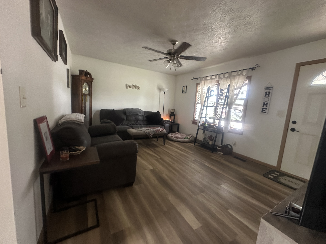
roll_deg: -4.4
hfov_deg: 102.1
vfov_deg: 85.7
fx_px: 132
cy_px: 122
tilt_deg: -7.5
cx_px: 163
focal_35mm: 14
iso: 640
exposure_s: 1/60
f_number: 2.2
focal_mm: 2.22
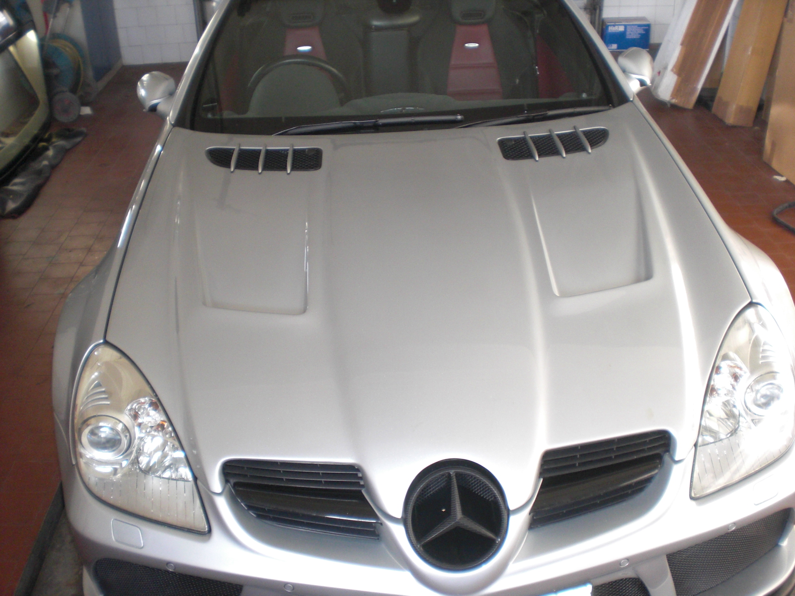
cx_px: 398
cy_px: 298
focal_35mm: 38
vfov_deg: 37.7
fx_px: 873
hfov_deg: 49.0
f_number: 3.1
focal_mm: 6.3
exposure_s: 1/40
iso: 200
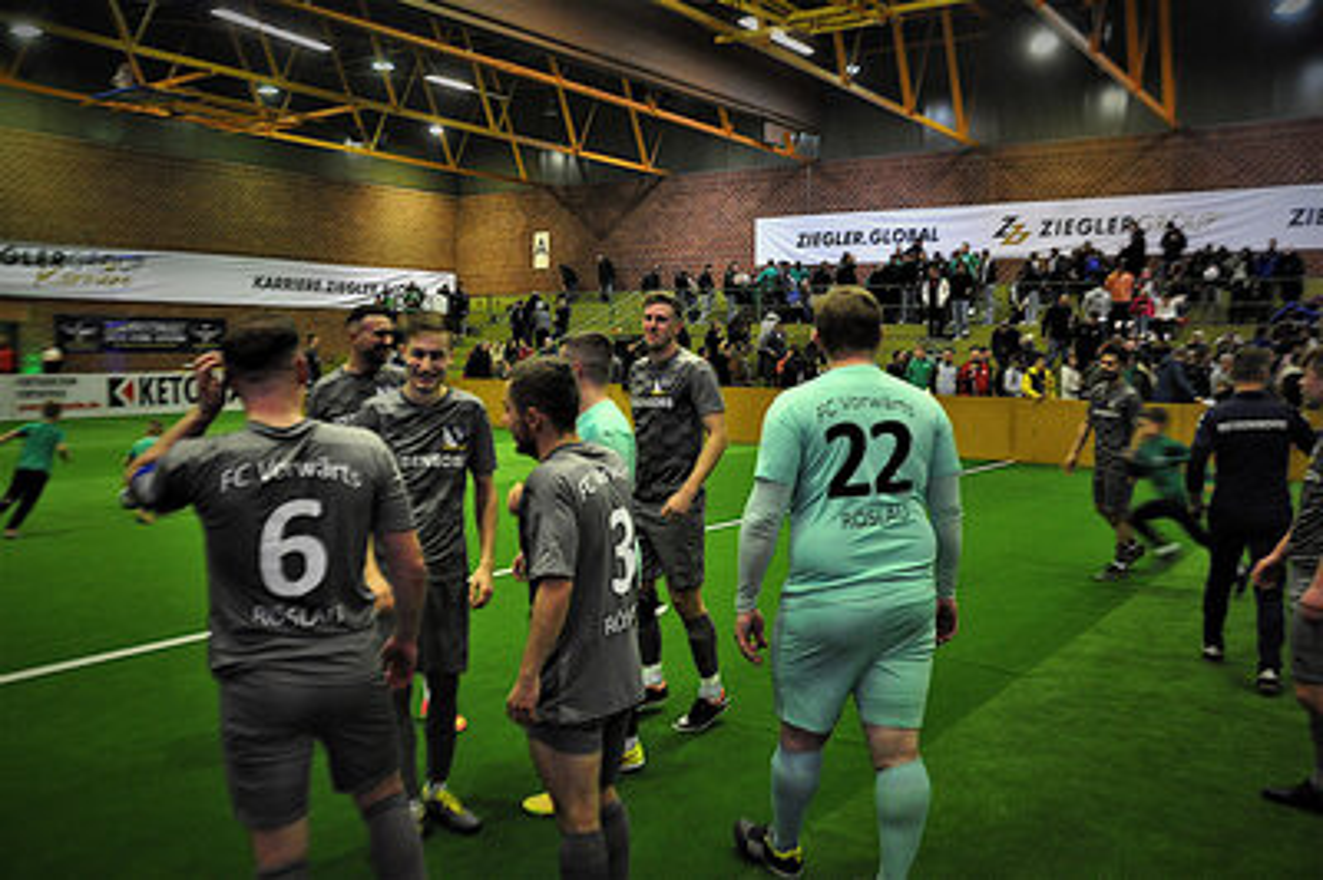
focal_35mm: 32
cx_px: 662
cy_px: 440
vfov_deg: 41.6
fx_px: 1157
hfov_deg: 59.5
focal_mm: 21
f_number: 3.8
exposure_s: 1/50
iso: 1600
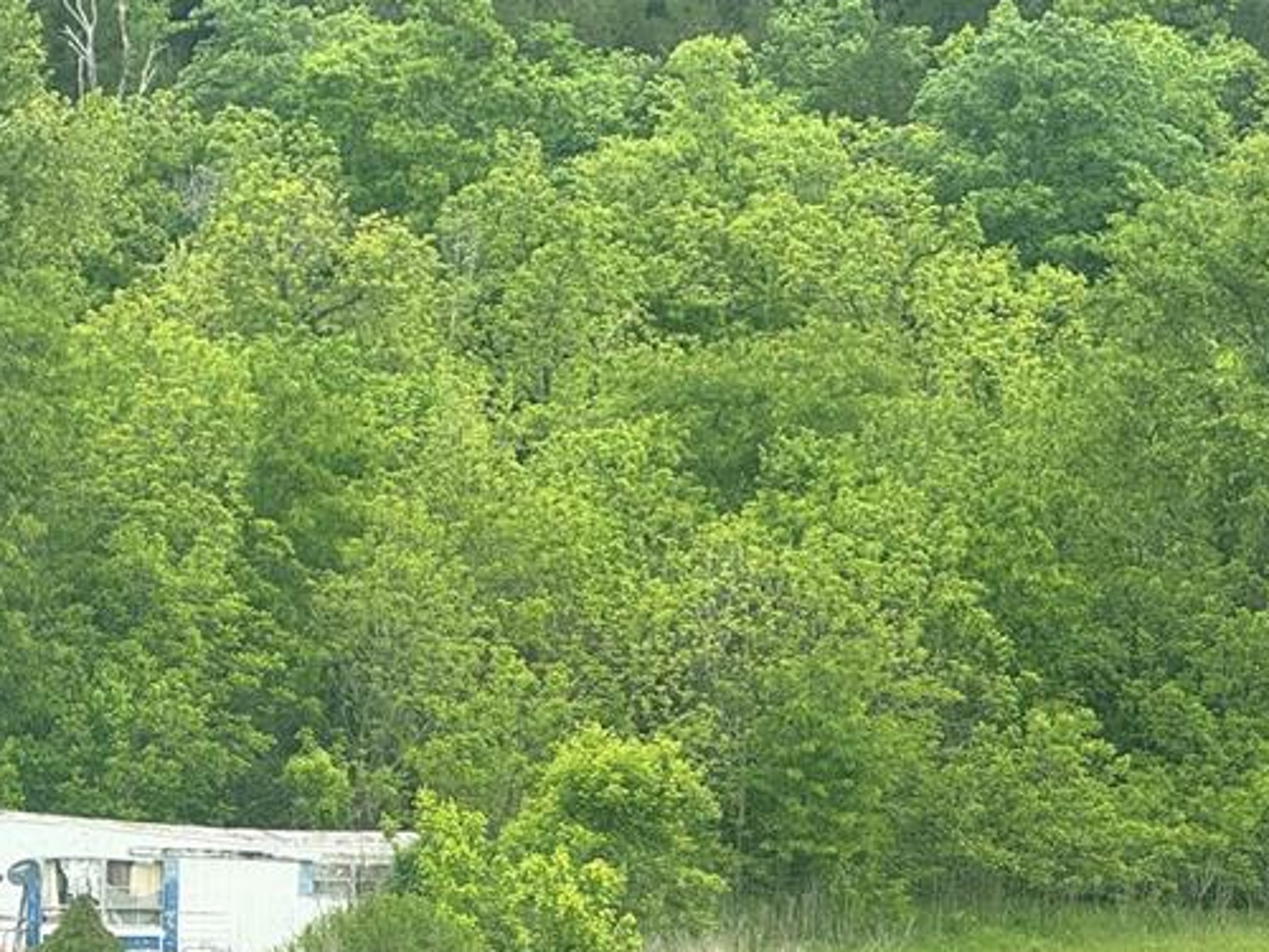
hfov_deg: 8.0
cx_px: 109
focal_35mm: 246
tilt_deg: -2.3
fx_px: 9018
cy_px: 691
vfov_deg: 6.0
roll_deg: -1.8
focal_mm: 15.66
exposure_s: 1/707
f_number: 2.8
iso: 50
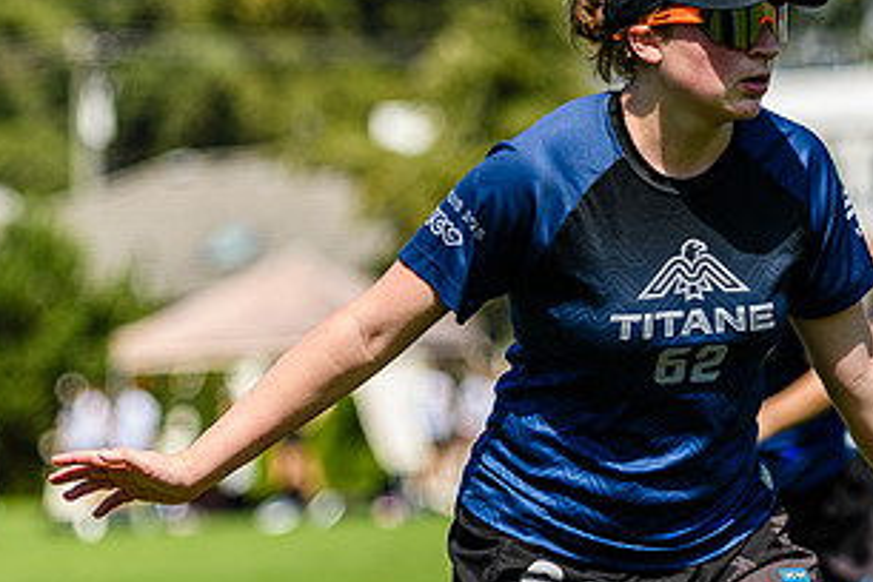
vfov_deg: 3.9
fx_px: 8608
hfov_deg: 5.8
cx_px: 719
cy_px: 213
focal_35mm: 355
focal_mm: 125
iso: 160
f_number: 3.2
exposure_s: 1/1250
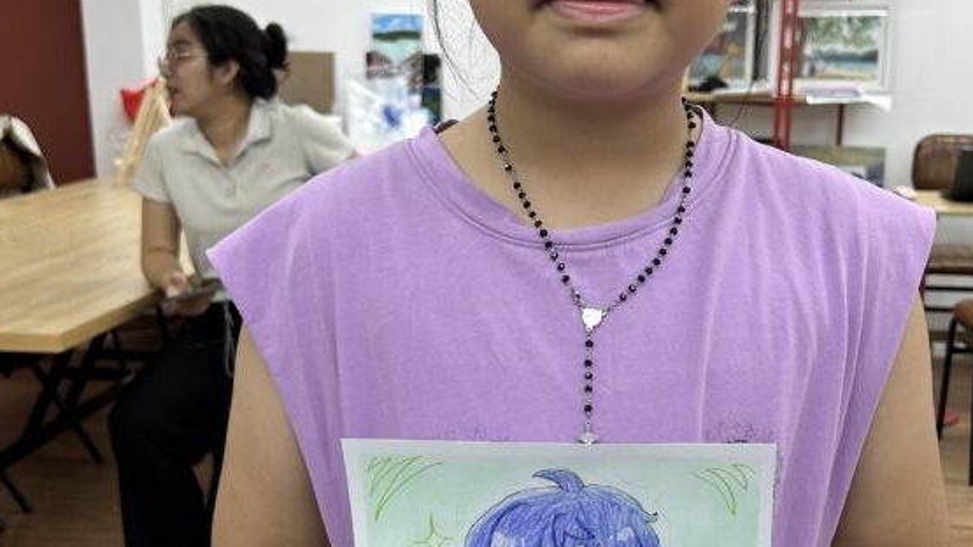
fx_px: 1316
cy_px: 417
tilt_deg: -16.2
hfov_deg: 40.5
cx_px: 556
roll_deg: -1.2
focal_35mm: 51
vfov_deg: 23.2
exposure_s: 1/156
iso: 40
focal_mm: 5.7
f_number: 1.5
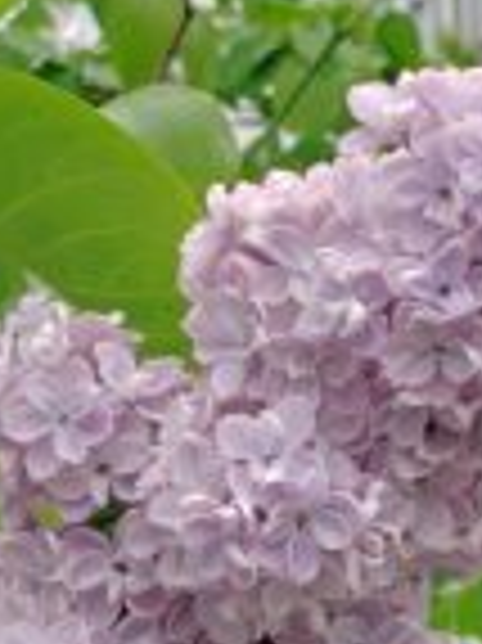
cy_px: 507
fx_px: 2492
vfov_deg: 14.7
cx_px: 387
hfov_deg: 11.0
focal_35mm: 134
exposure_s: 1/764
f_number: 1.88
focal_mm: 5.56
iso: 50
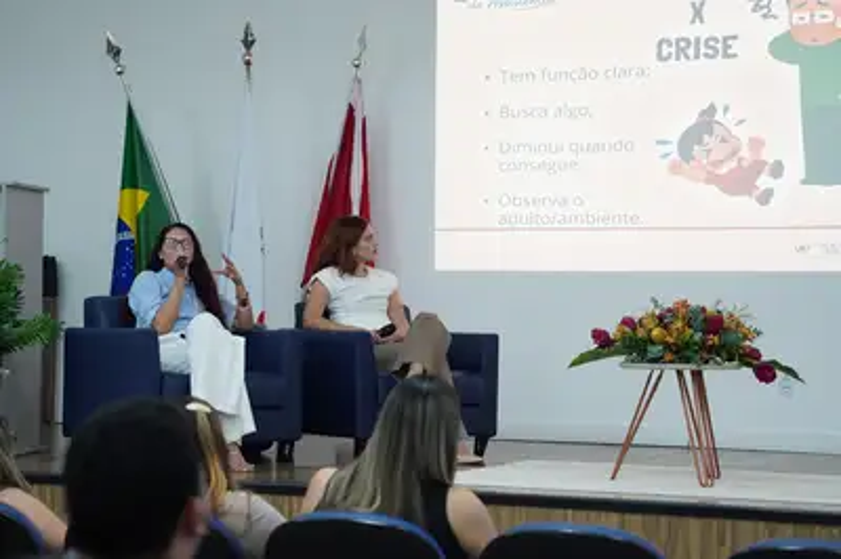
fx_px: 2055
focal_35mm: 88
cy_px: 280
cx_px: 420
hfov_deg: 23.1
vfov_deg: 15.5
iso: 1600
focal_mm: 58.7
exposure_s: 1/125
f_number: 2.8
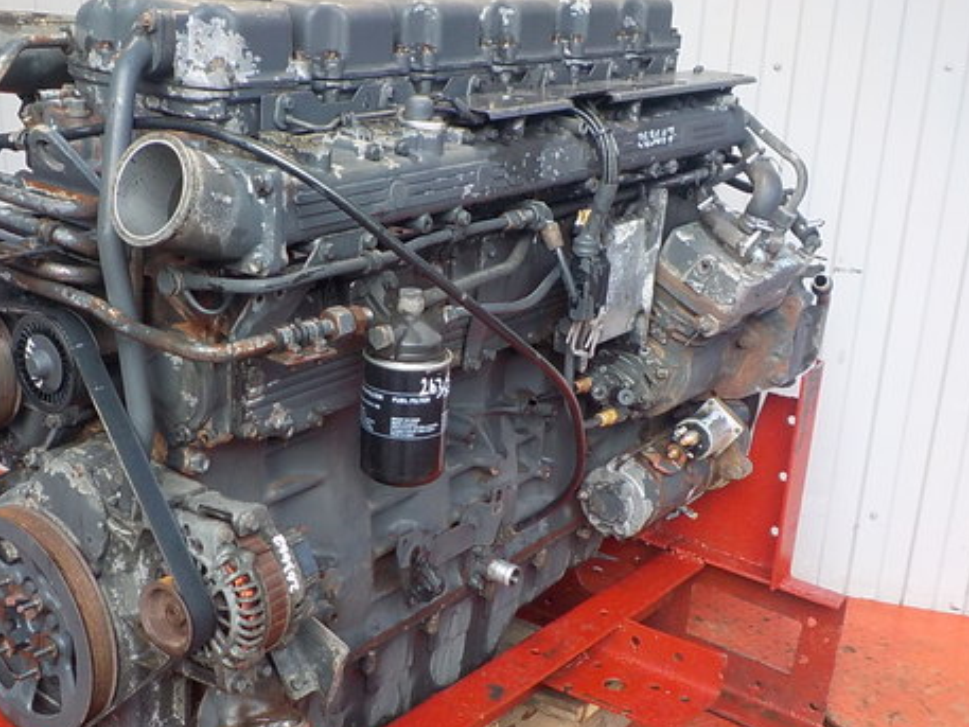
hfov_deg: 44.4
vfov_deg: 34.3
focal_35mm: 42
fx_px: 1176
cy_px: 398
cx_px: 354
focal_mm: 4.1
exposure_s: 1/30
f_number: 3.3
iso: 200
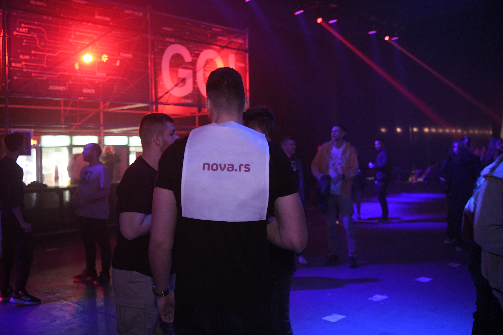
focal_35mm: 38
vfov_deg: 35.1
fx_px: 531
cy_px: 168
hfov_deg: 50.7
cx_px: 252
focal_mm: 38
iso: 2500
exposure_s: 1/80
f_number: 2.8
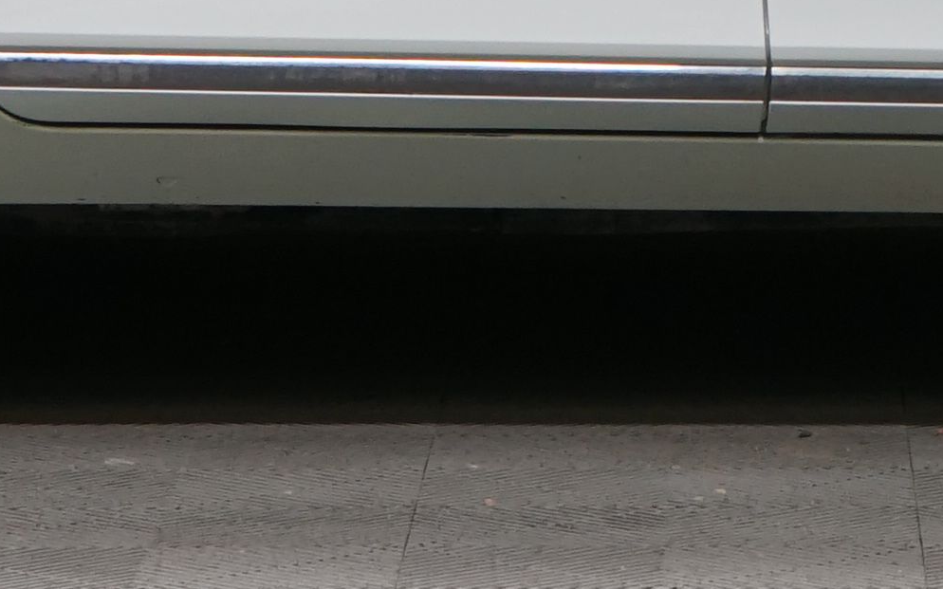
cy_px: -492
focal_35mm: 320
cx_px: 847
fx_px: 8223
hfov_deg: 6.5
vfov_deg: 4.1
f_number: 5.6
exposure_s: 1/50
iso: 640
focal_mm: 52
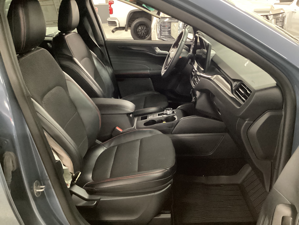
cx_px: 150
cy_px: 112
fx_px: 268
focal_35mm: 31
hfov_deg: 58.4
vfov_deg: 45.4
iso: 640
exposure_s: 1/17
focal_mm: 3.3
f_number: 2.4
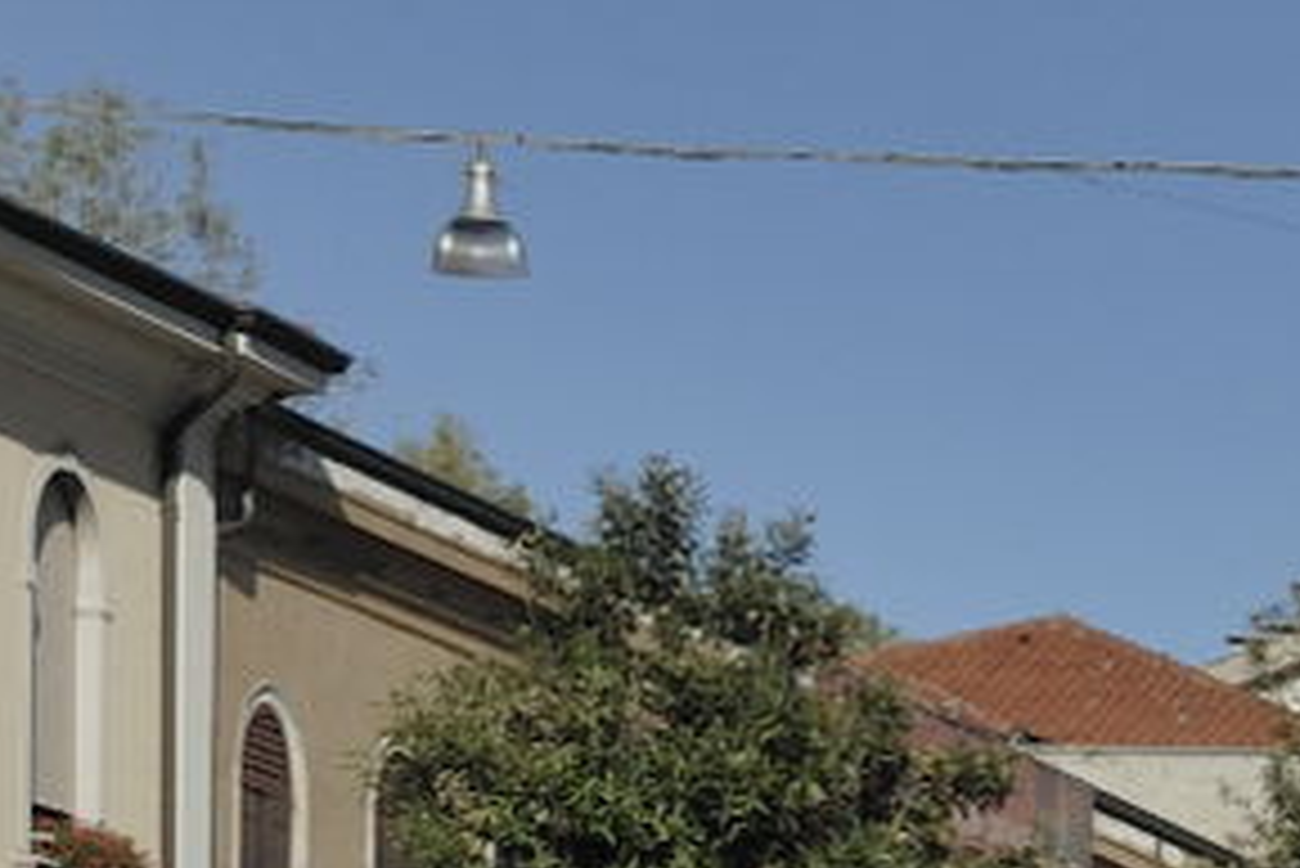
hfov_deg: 7.3
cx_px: 3842
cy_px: 1648
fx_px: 9007
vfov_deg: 5.4
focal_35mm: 249
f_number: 7.1
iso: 100
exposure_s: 1/180
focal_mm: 25
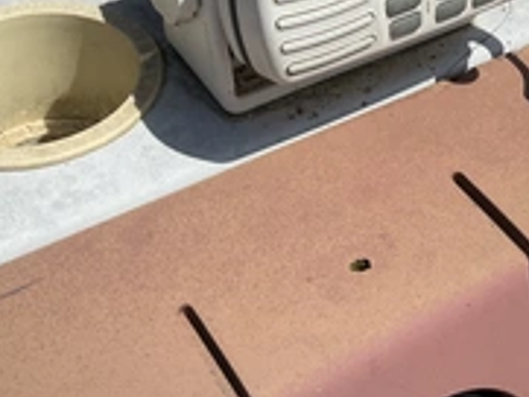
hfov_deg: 29.8
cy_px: -12
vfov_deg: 22.0
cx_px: 389
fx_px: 979
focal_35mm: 64
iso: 25
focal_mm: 3
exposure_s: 1/3125
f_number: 1.8
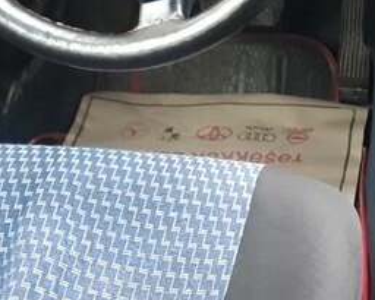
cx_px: 388
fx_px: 755
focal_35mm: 68
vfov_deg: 21.2
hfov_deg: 26.2
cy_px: -40
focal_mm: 3.71
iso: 160
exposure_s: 1/50
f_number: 1.7
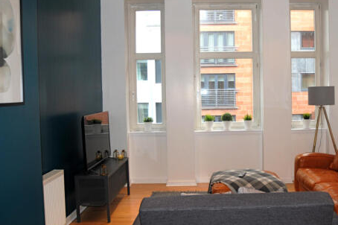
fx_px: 366
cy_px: 112
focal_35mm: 39
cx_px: 214
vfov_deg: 34.2
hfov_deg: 49.1
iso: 400
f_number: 4
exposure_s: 1/60
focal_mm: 18
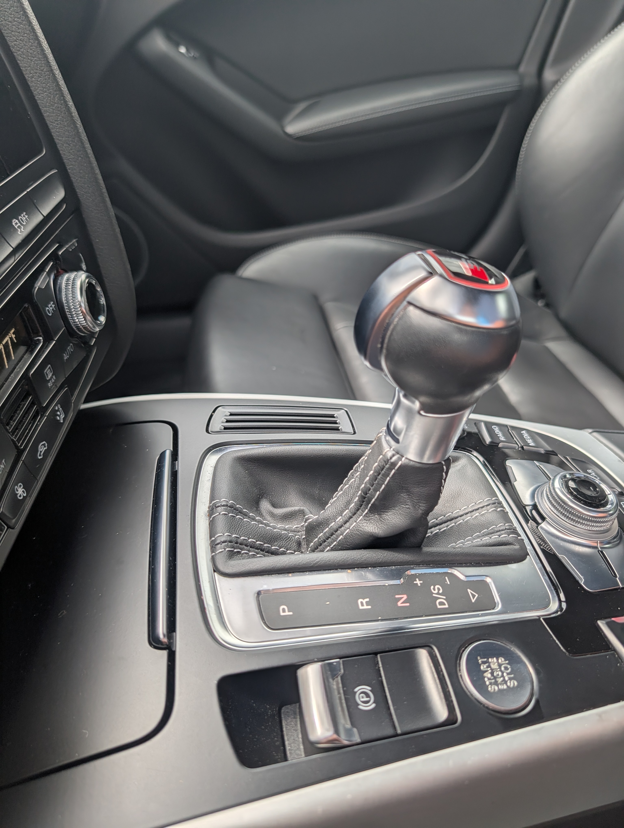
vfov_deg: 71.5
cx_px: 312
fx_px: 575
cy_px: 414
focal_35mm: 24
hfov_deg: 56.9
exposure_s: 1/3584
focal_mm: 6.9
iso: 21
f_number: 1.68
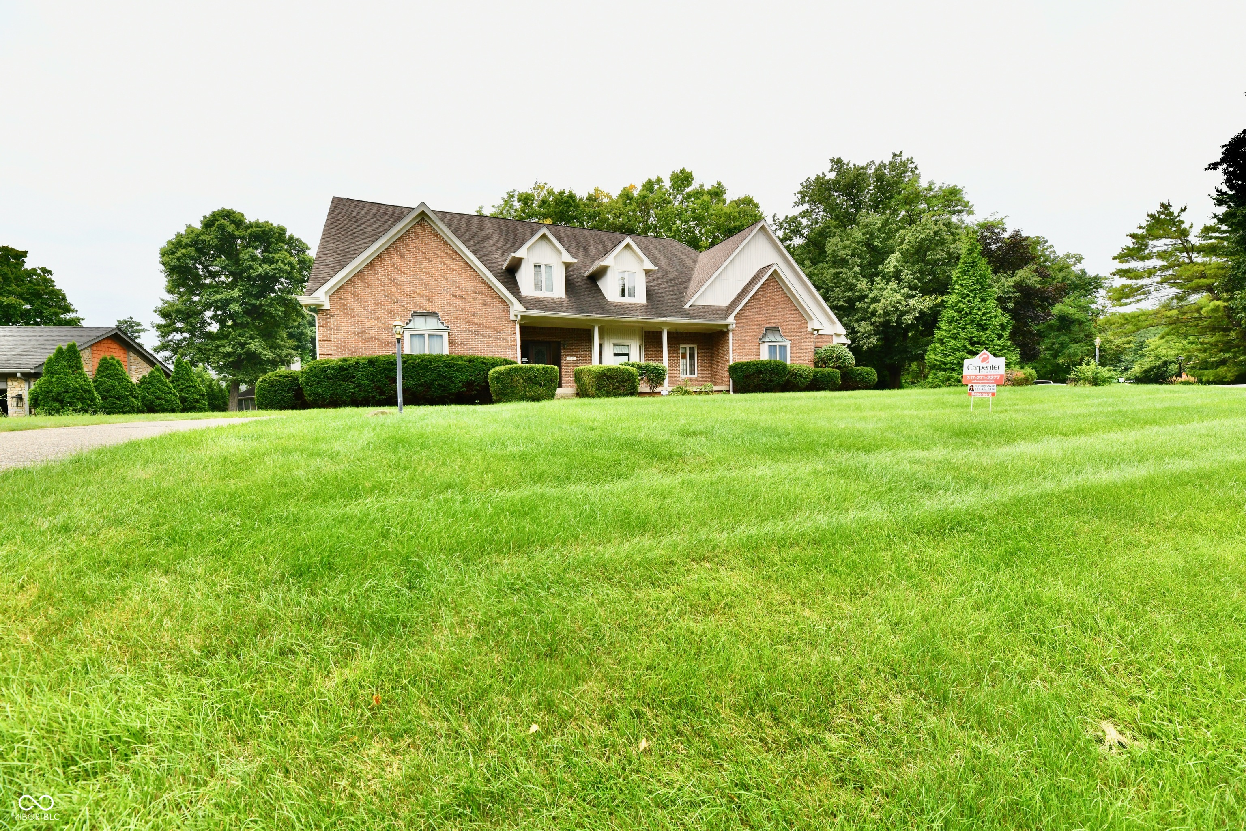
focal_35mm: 14
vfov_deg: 81.2
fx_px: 485
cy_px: 416
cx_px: 623
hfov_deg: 104.3
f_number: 9
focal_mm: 14
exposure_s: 1/320
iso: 640
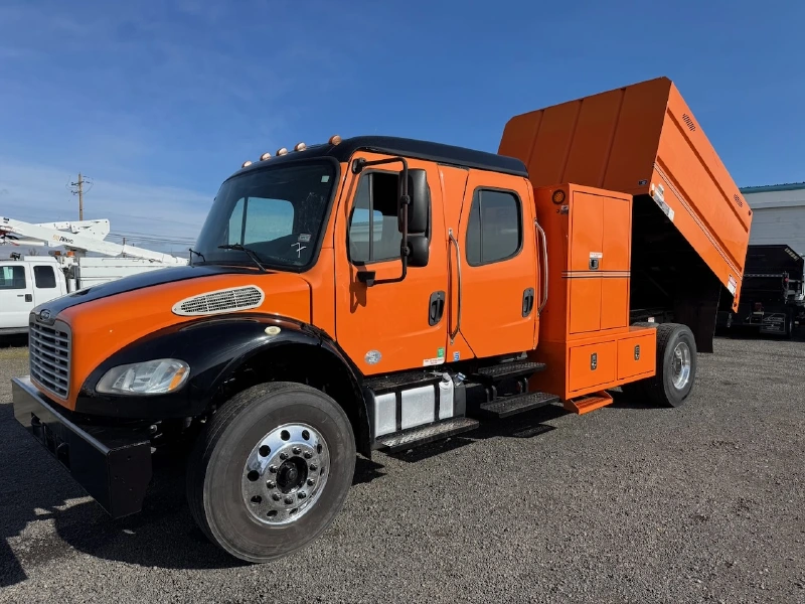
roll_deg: +0.9
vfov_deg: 56.8
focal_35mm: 24
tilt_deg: -3.8
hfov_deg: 71.6
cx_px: 402
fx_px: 558
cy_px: 302
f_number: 1.78
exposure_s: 1/4950
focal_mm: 6.76
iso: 80
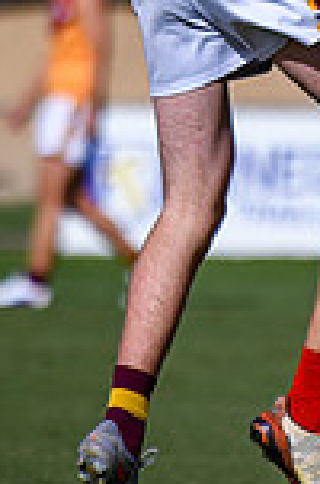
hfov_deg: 0.9
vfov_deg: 1.4
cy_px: -204
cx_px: 153
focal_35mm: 1521
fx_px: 20372
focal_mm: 200
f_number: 2.8
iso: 100
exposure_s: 1/3200
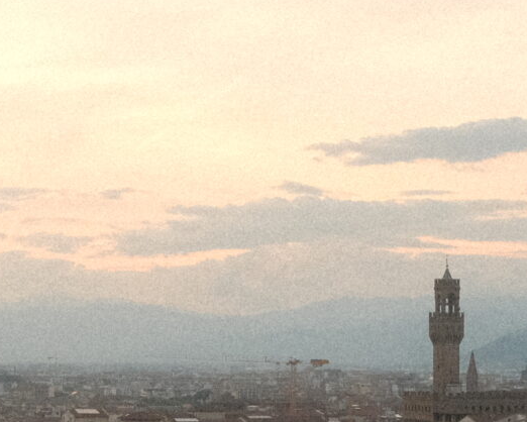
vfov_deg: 9.6
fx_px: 2512
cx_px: 165
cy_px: 291
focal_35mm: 161
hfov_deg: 12.0
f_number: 4
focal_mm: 23
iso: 5000
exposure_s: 1/4000
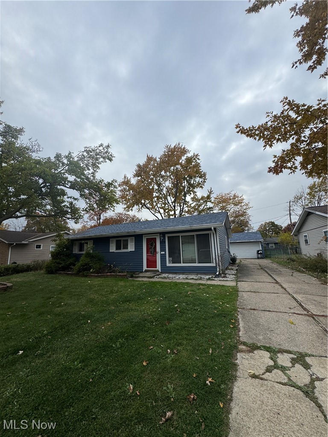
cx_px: 164
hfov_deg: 85.7
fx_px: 177
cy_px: 218
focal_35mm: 14
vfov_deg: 102.1
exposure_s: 1/405
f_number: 2.2
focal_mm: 2.22
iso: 40
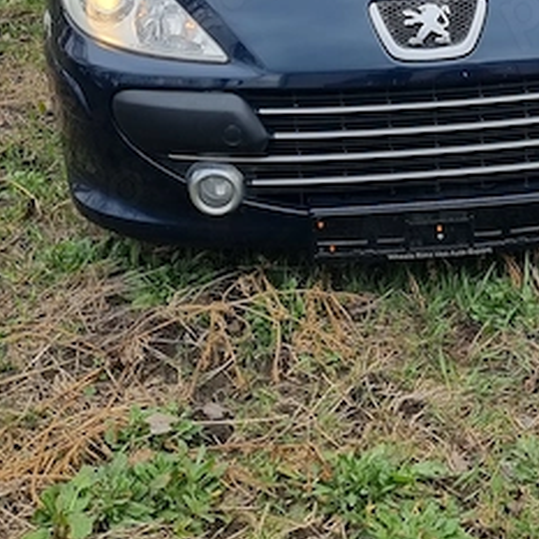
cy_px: 0
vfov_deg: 21.2
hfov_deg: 21.4
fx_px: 1392
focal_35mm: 79
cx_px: 483
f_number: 1.8
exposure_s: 1/898
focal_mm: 5.4
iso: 50
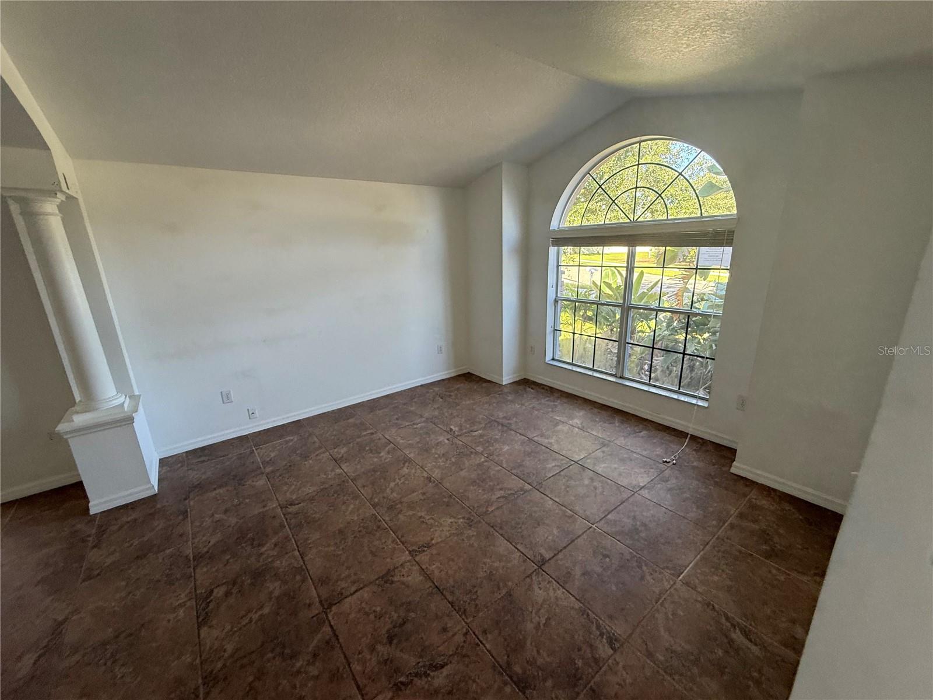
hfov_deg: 102.1
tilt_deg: -14.6
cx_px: 466
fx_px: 377
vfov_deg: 85.7
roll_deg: +2.3
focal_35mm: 14
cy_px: 350
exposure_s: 1/99
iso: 250
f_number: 2.2
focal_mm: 2.22
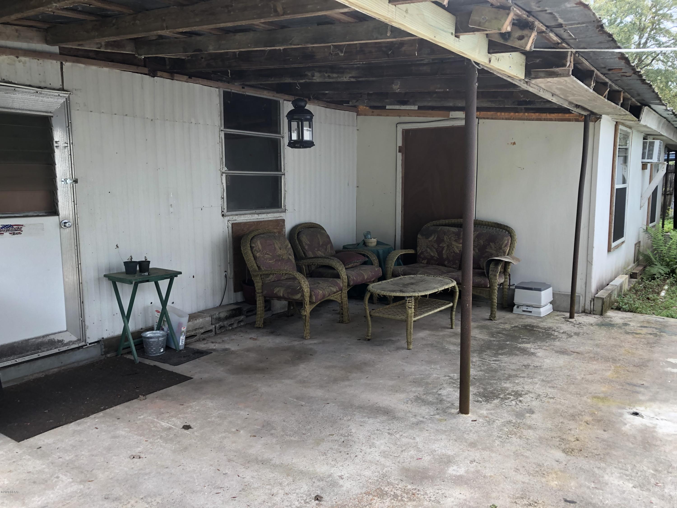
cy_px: 254
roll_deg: +0.0
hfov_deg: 63.4
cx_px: 338
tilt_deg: -8.9
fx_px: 548
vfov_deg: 49.7
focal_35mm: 28
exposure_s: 1/149
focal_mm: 3.99
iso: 20
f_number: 1.8
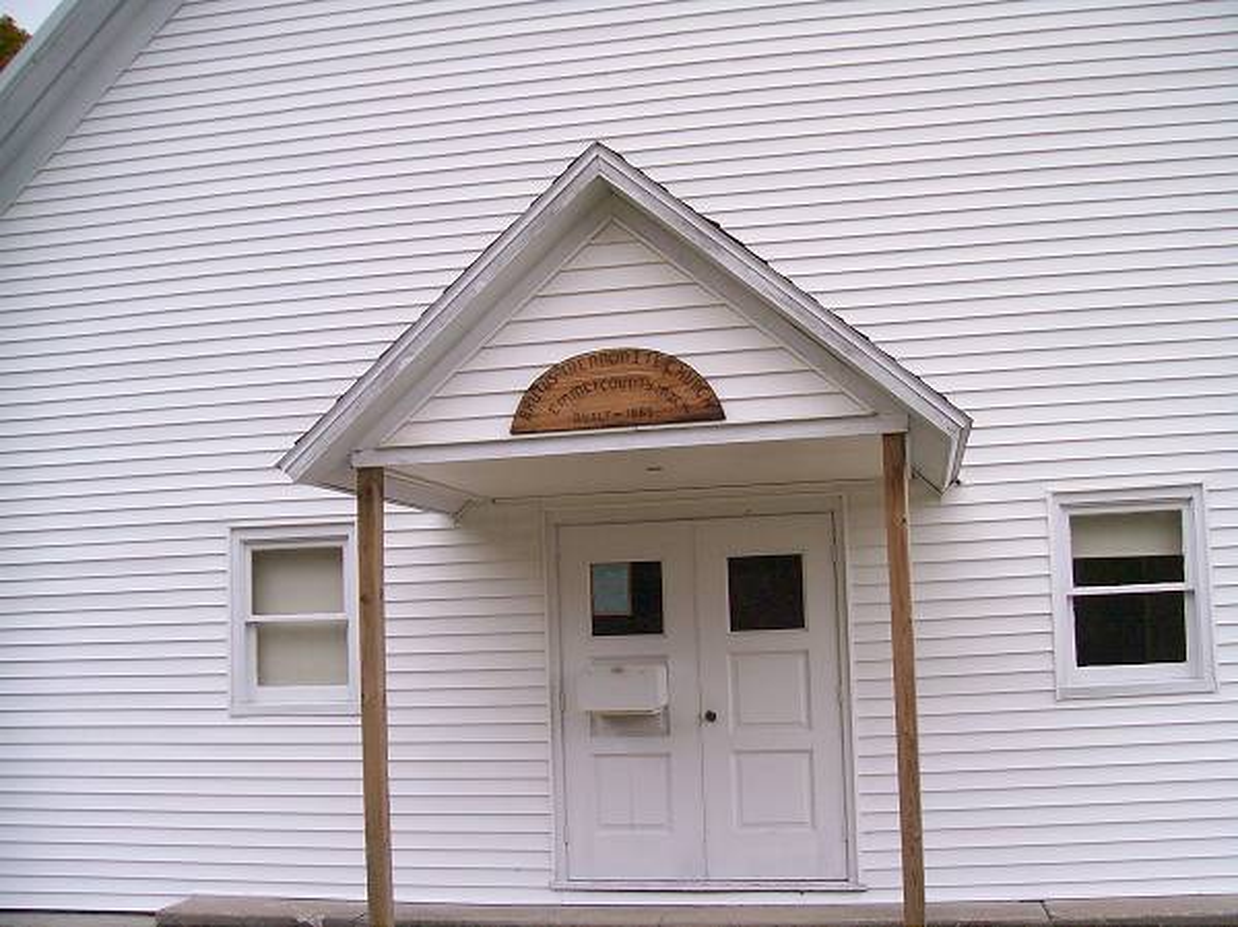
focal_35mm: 36
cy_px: 464
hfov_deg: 51.4
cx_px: 619
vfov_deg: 39.6
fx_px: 1286
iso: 80
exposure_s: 1/645
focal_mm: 6
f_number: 2.7
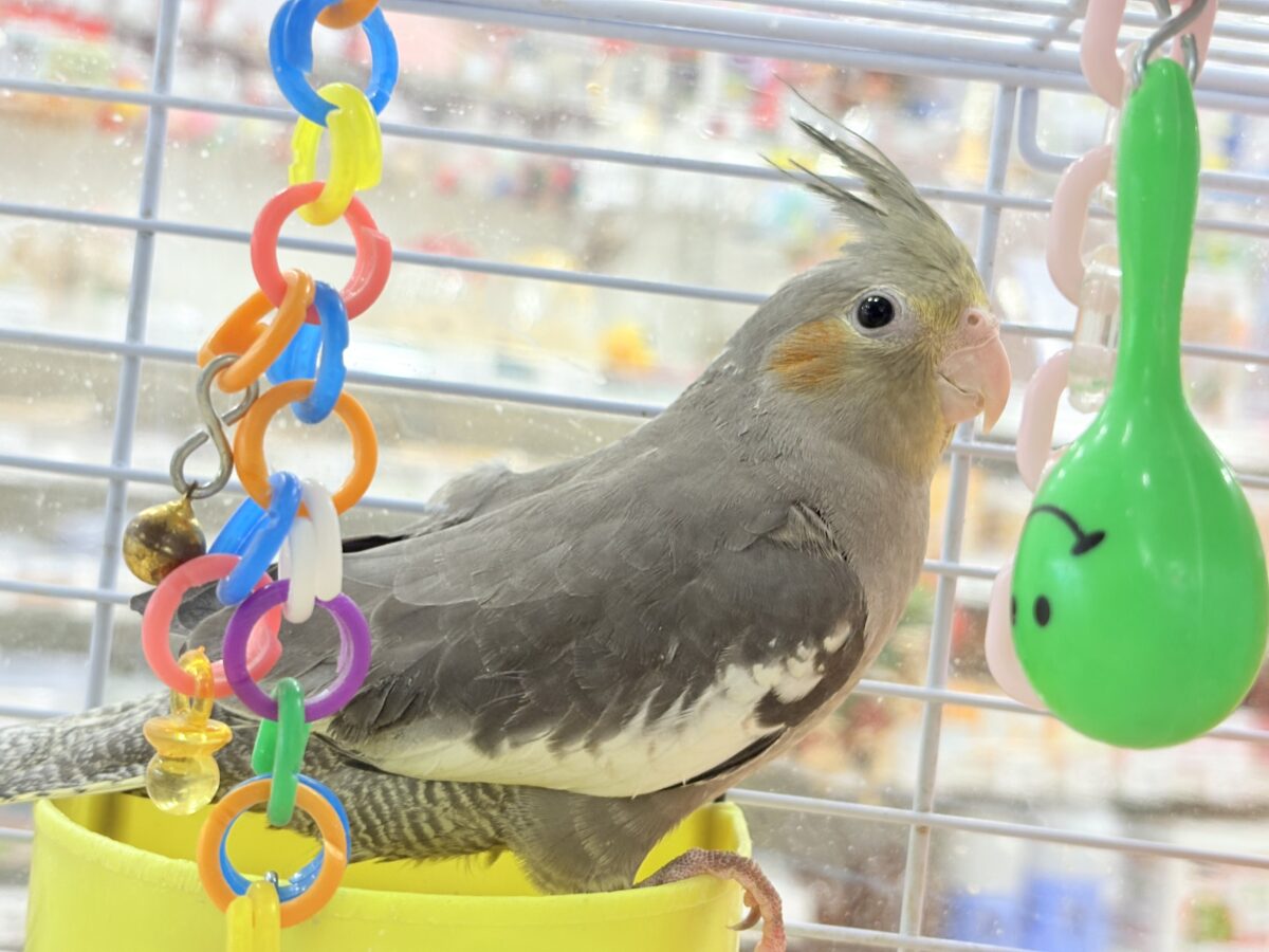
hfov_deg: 36.8
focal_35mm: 52
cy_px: 476
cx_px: 634
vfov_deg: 28.0
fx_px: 1906
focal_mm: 5.96
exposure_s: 1/50
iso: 100
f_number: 1.6
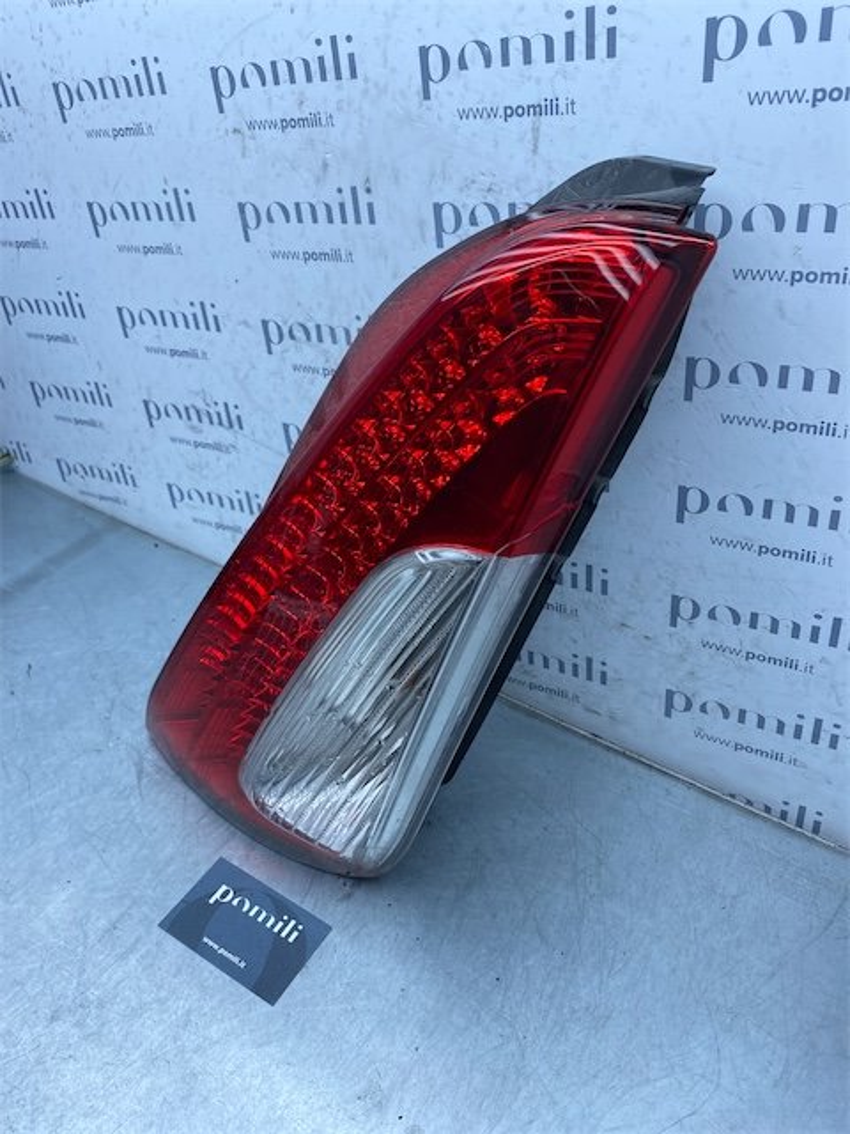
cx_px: 425
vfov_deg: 67.3
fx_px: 851
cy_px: 567
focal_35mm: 26
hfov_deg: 53.1
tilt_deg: -38.9
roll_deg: -2.6
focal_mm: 4.25
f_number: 1.8
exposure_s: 1/805
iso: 32
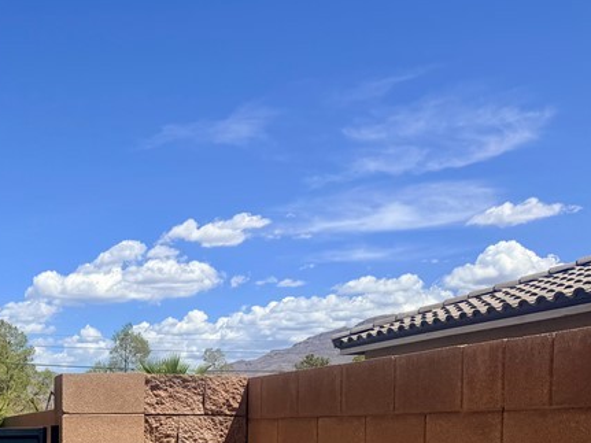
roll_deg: -0.1
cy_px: 501
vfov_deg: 23.8
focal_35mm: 57
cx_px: -64
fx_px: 973
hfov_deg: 30.2
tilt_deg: -3.2
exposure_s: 1/6711
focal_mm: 6.76
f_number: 1.78
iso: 80
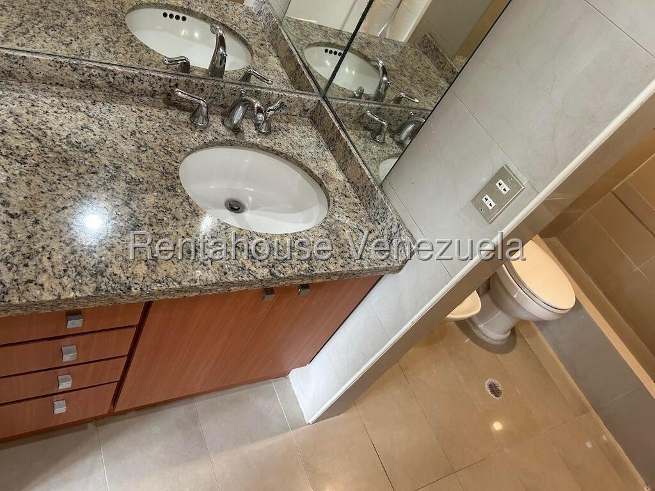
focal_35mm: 26
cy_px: 246
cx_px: 328
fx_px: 492
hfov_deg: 67.3
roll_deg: -33.2
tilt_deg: -41.0
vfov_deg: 53.1
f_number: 1.5
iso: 125
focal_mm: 5.7
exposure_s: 1/60
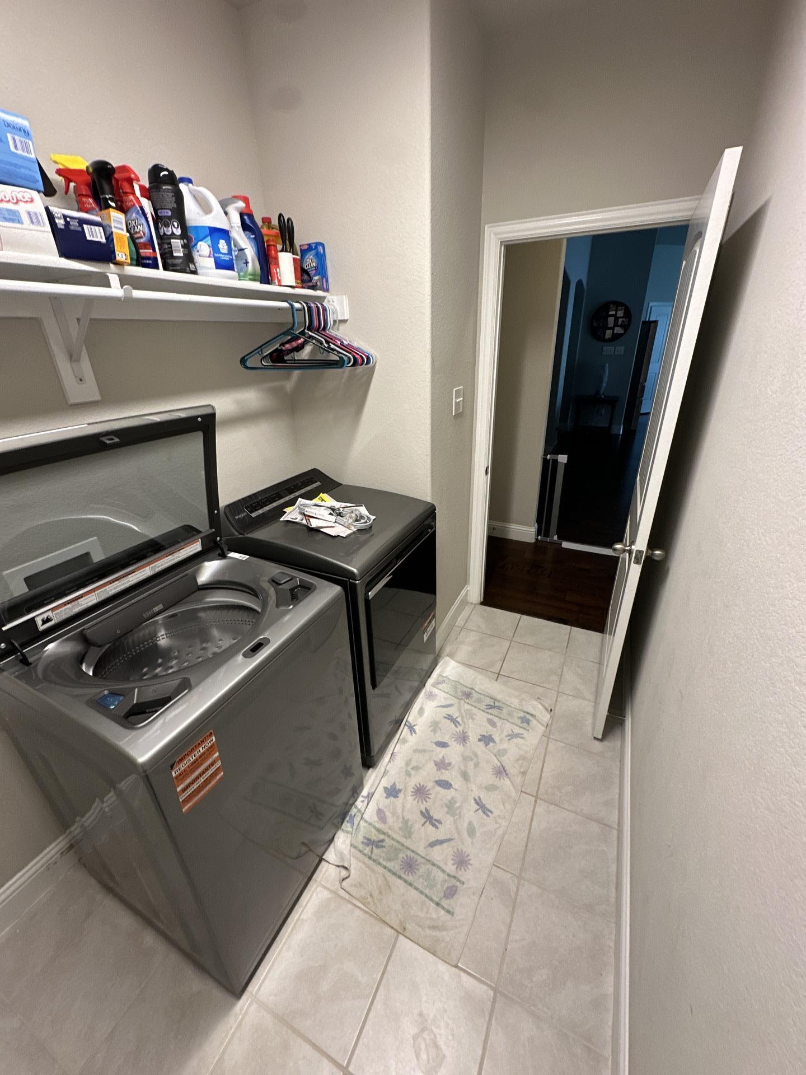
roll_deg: +2.1
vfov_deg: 102.1
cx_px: 403
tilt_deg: -21.5
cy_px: 538
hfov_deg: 85.7
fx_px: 435
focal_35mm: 14
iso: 200
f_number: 2.2
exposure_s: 1/60
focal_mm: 2.22
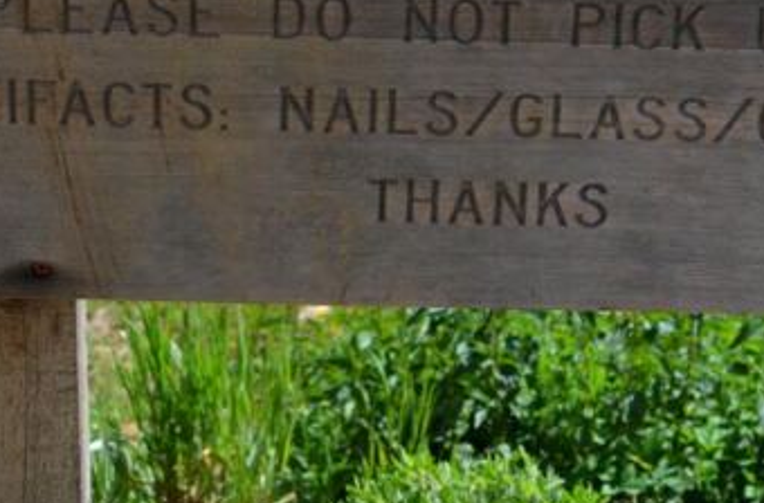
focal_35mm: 99
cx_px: 490
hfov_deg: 20.6
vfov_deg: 13.6
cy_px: 57
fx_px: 2092
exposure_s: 1/200
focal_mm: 35
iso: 100
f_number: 7.1
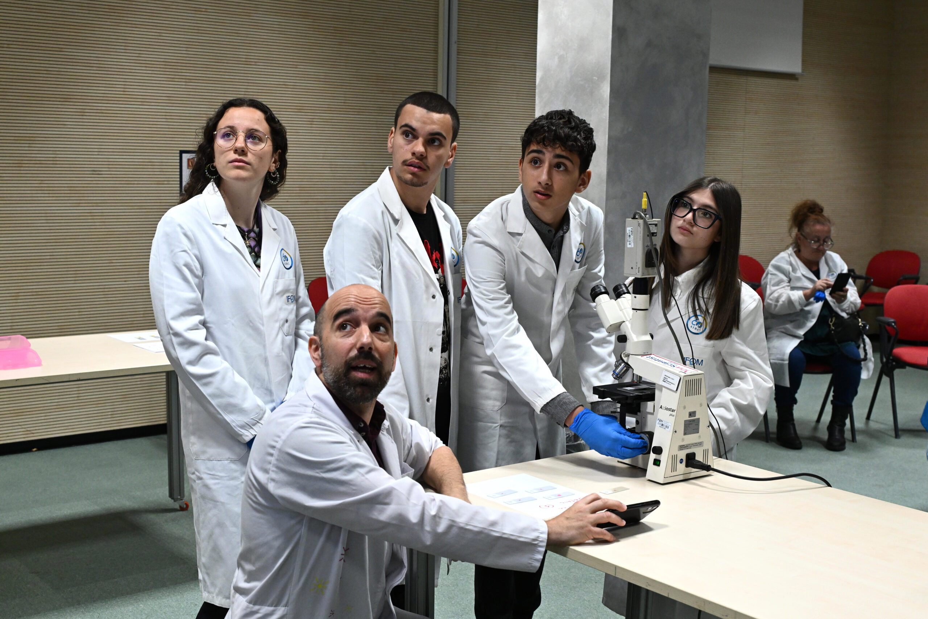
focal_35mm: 42
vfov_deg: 31.9
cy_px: 310
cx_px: 464
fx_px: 1083
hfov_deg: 46.4
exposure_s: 1/160
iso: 2500
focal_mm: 42
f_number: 5.6
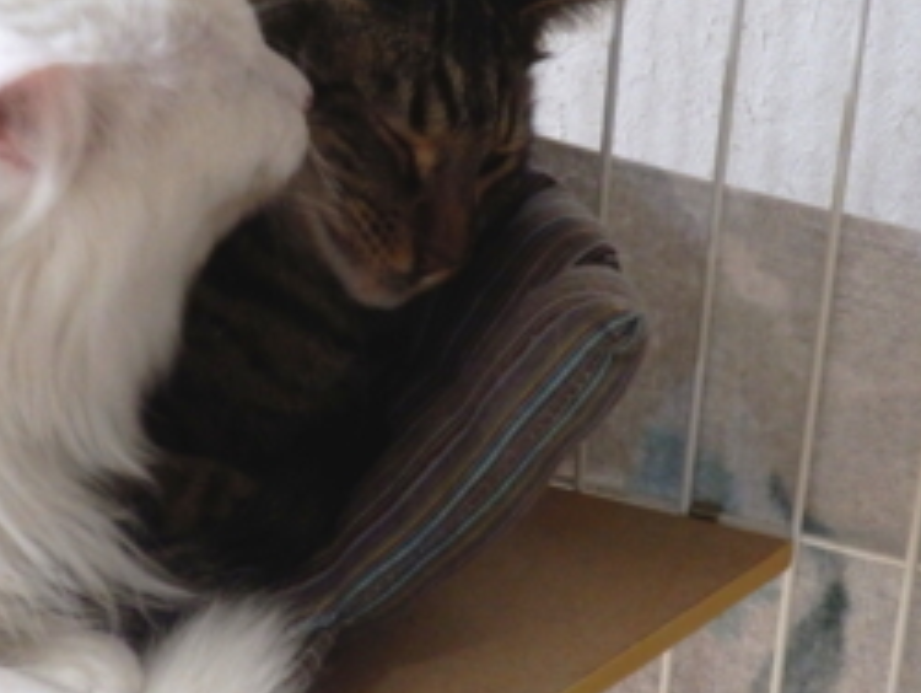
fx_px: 1917
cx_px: 372
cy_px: 288
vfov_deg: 20.5
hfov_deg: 27.0
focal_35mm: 72
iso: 800
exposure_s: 1/15
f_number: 3.8
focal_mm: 8
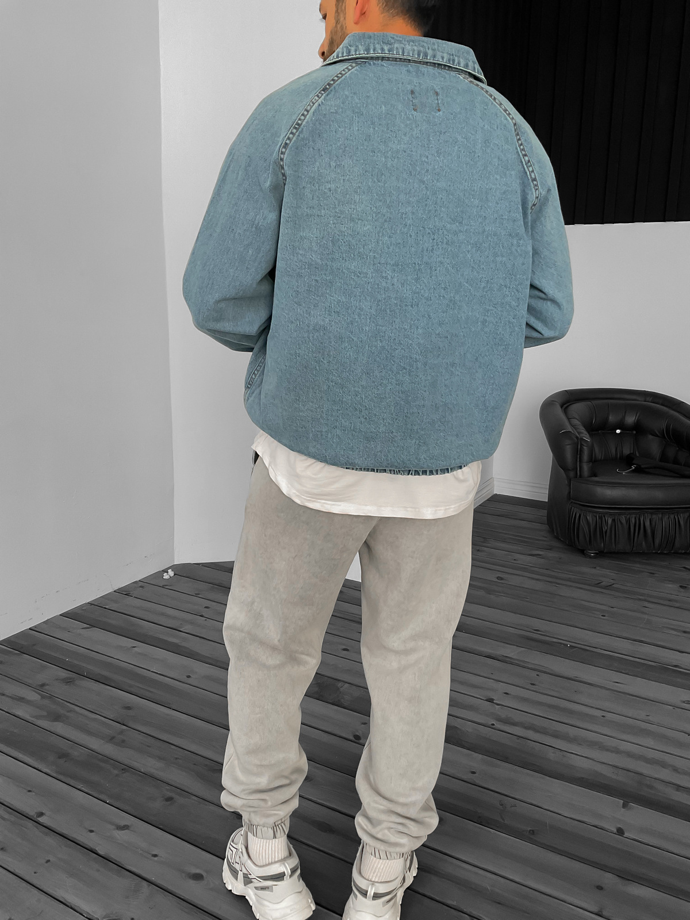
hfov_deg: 48.2
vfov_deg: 61.7
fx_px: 771
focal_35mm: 29
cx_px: 345
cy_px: 460
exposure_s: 1/120
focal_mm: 3
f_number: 1.8
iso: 64
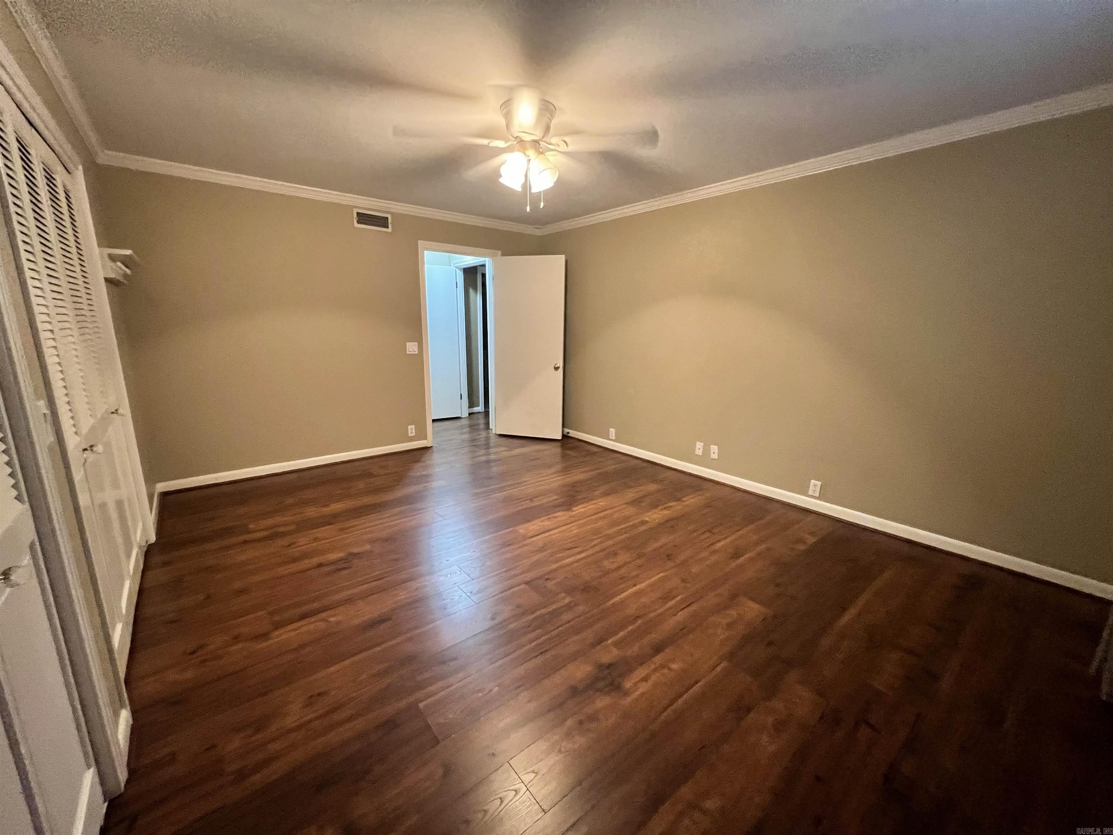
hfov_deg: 106.2
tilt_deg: -13.0
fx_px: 418
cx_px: 556
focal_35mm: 13
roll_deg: -0.1
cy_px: 418
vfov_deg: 89.9
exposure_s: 1/60
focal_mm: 1.57
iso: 800
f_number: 1.8
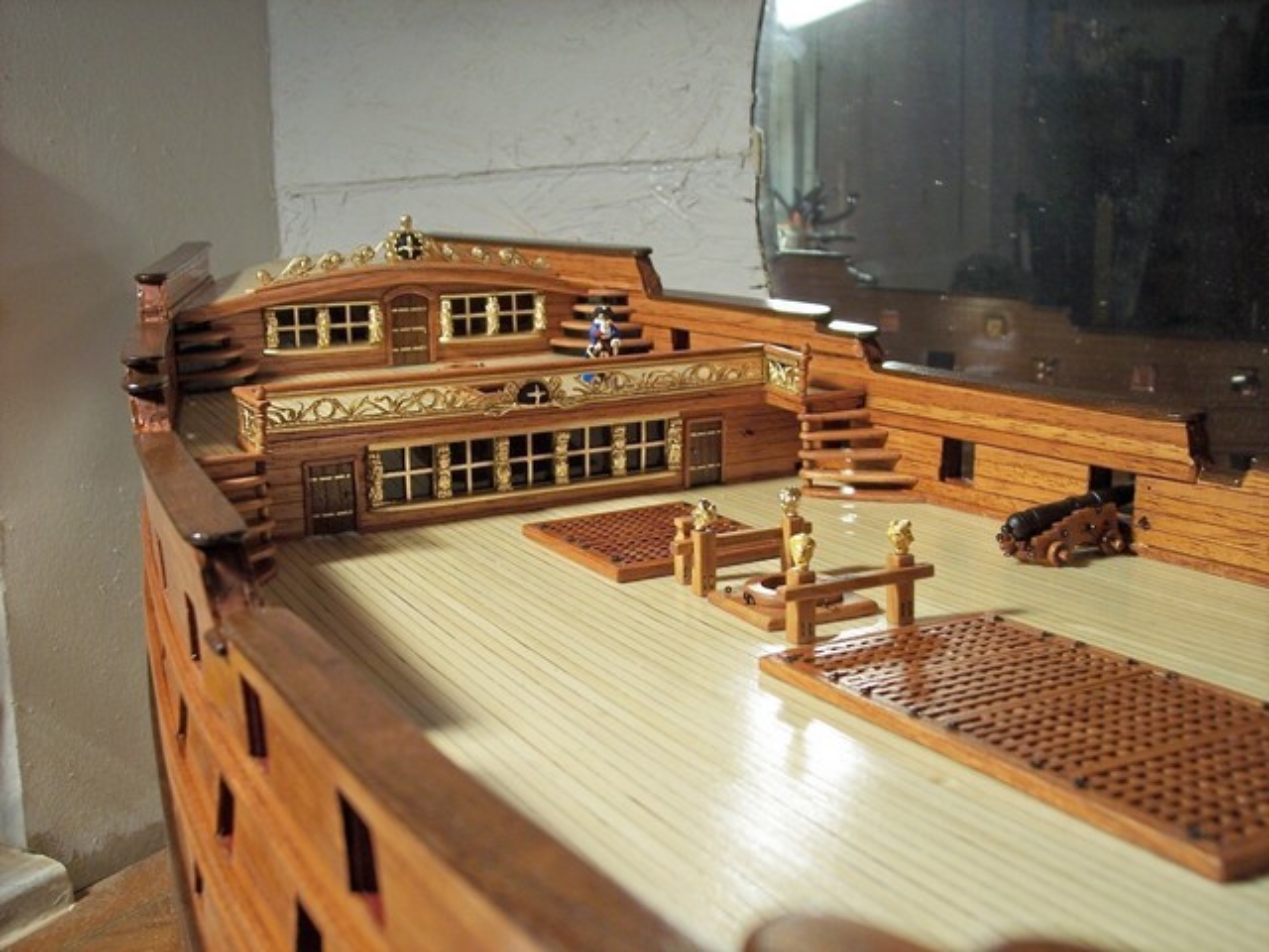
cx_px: 634
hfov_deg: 47.9
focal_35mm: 39
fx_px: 1430
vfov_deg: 36.8
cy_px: 476
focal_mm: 8
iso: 100
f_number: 3.4
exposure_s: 1/45
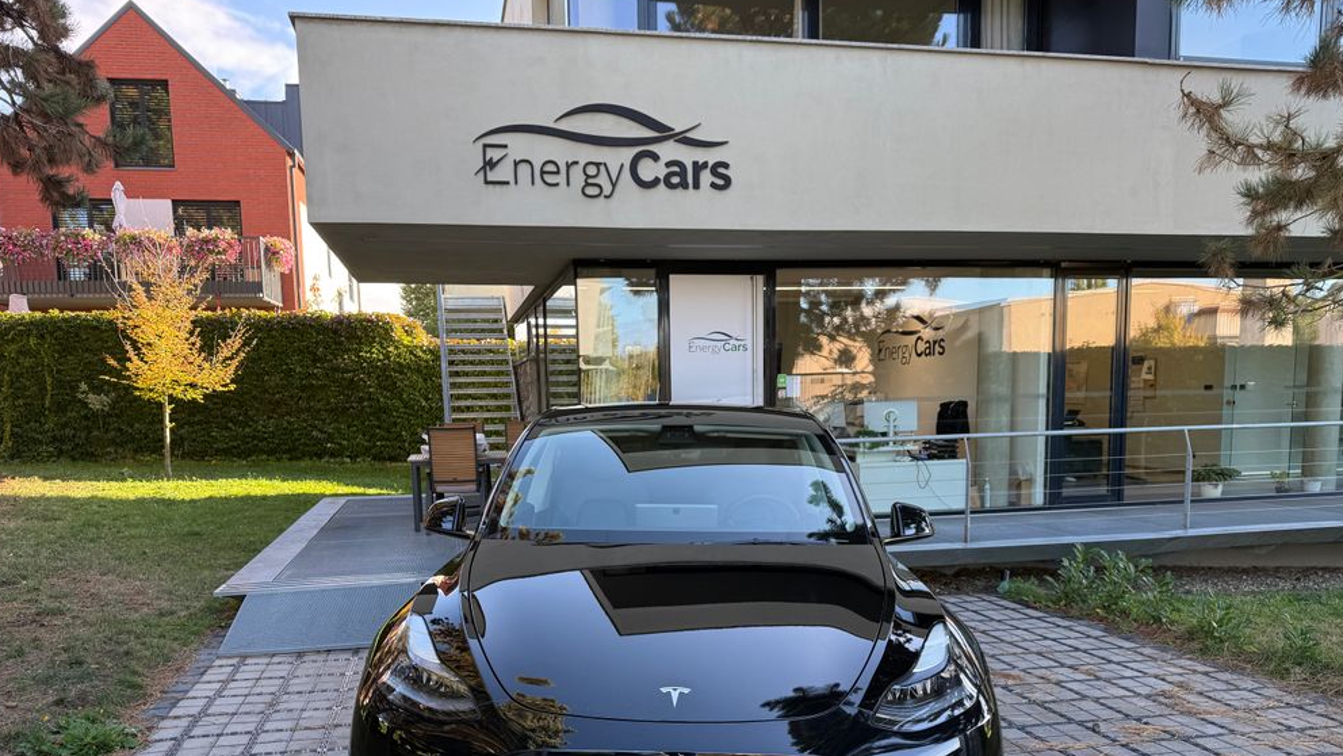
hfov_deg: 69.8
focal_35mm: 27
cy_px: 504
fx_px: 961
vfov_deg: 42.3
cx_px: 654
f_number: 1.78
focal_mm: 6.76
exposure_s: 1/224
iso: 64
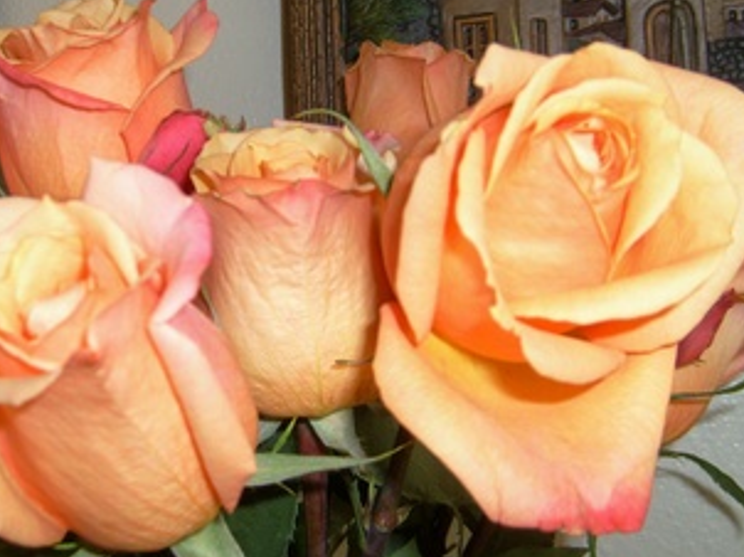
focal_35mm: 51
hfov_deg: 37.5
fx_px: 1095
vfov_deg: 28.5
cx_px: 365
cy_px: 224
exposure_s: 1/45
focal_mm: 5.8
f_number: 2.8
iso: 100
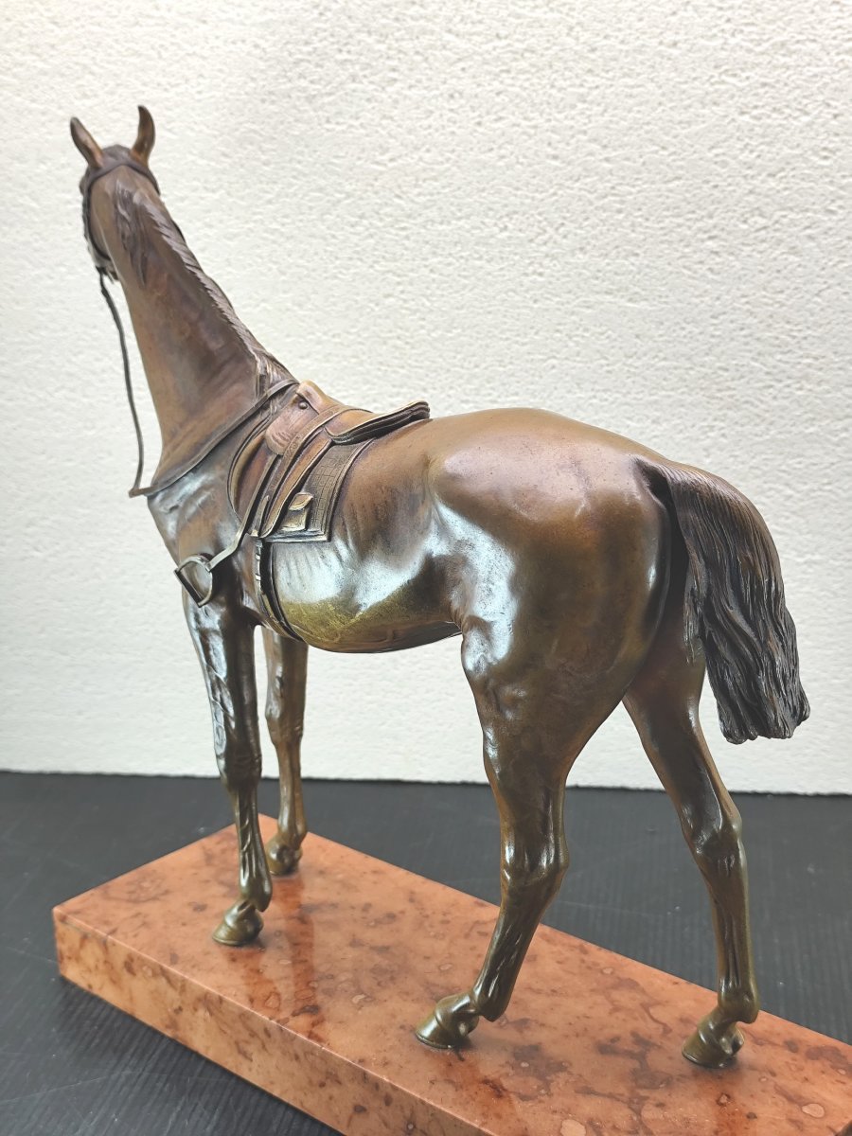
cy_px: 568
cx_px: 426
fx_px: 1510
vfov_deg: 41.2
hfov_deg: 31.5
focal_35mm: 46
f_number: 1.65
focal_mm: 6.14
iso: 250
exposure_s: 1/100
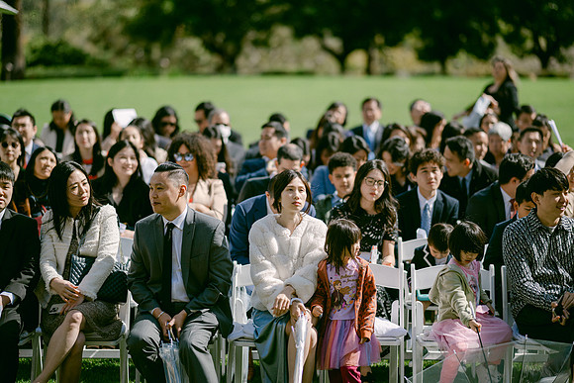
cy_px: 192
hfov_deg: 19.5
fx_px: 1674
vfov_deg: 13.0
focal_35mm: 105
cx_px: 287
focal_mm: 105
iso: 200
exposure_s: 1/16000
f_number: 1.4
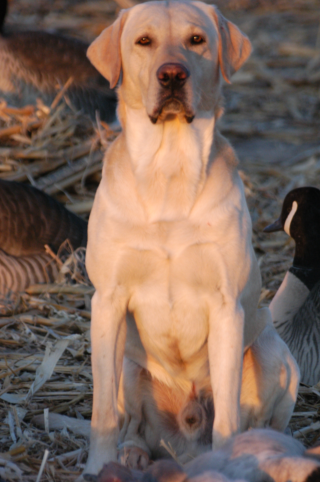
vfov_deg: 5.1
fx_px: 5436
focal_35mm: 407
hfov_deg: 3.4
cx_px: 191
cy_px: 282
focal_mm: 220
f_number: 5.6
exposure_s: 1/320
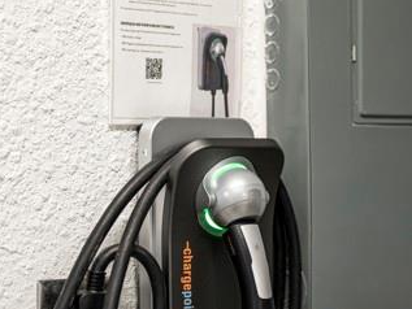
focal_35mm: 91
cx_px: 248
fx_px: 1083
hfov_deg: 21.5
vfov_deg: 16.2
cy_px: 193
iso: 250
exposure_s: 1/80
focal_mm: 50
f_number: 1.8
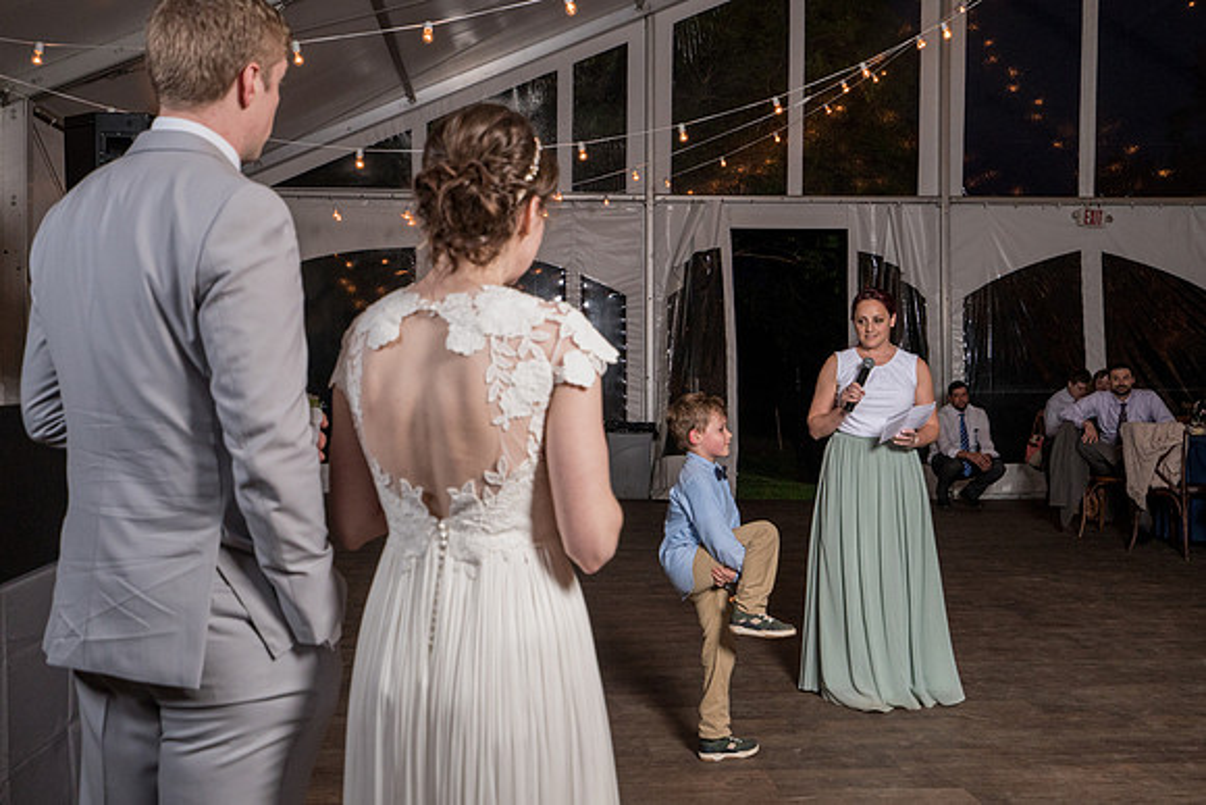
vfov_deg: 34.2
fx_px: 1308
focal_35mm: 39
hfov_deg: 49.5
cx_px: 583
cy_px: 386
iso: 2000
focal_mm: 35
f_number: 5
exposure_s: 1/200
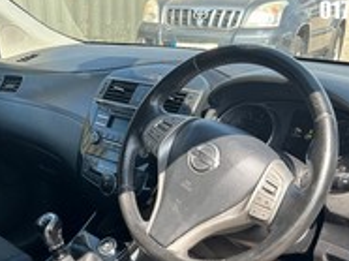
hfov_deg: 38.6
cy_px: 220
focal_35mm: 49
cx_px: 126
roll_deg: -0.7
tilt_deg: -25.2
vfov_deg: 28.8
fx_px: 493
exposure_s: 1/541
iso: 50
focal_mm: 5.7
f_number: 1.5
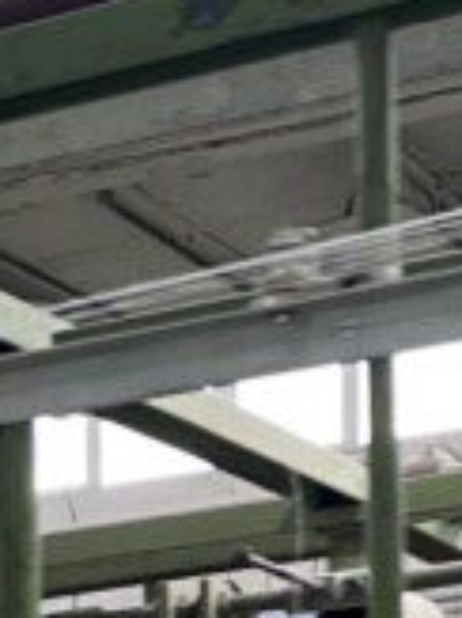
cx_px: -610
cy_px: 1376
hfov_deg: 8.7
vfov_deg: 11.0
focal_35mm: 157
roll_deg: +3.6
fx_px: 2798
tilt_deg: -4.5
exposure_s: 1/50
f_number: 1.6
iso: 100
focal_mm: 5.1
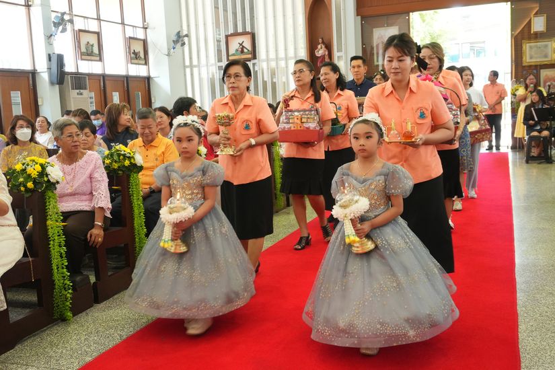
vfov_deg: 34.2
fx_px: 601
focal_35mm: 39
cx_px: 278
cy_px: 185
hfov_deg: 49.6
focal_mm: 26
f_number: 6.3
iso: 1600
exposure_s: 1/50
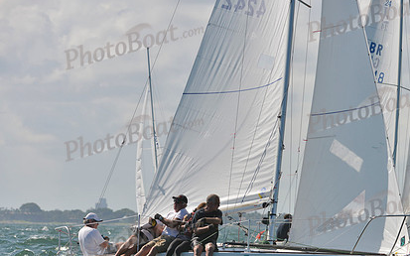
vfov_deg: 4.6
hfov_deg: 7.3
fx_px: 3195
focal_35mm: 286
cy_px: 173
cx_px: 256
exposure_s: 1/2000
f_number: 6.3
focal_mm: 200
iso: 280
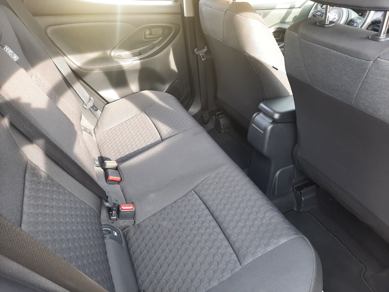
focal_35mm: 25
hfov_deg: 69.4
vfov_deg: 54.9
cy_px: 146
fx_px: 281
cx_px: 194
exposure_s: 1/50
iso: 80
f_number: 2
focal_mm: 4.6
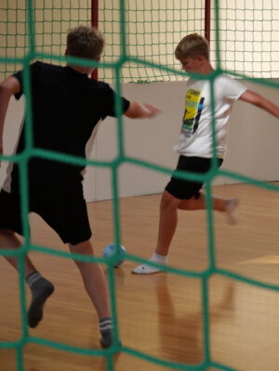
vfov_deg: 20.0
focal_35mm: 98
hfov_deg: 15.1
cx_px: 140
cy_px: 186
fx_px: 1053
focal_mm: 49
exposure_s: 1/125
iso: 400
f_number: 5.6
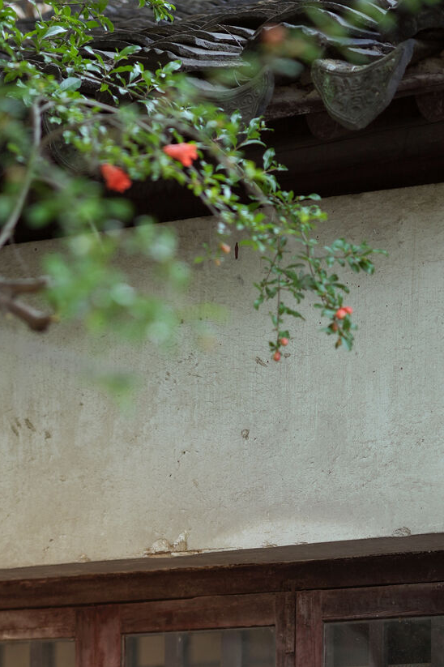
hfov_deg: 7.4
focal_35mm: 186
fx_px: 3444
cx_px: 146
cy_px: 718
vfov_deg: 10.9
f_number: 1.8
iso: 160
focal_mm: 85
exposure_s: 1/250
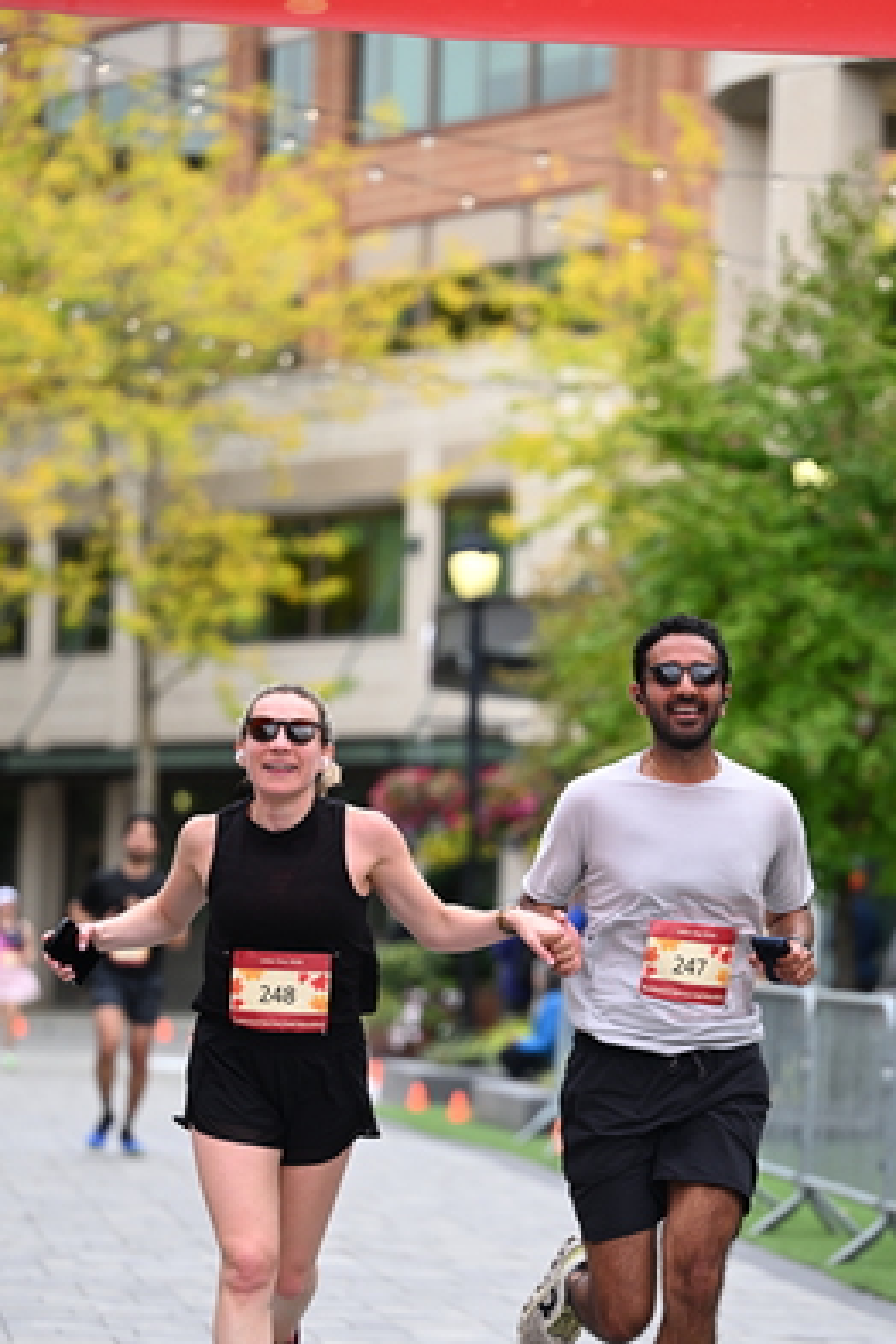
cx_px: 559
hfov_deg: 8.2
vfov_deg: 12.2
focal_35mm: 168
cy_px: 841
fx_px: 6272
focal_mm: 120
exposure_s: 1/2000
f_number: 2.8
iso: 640
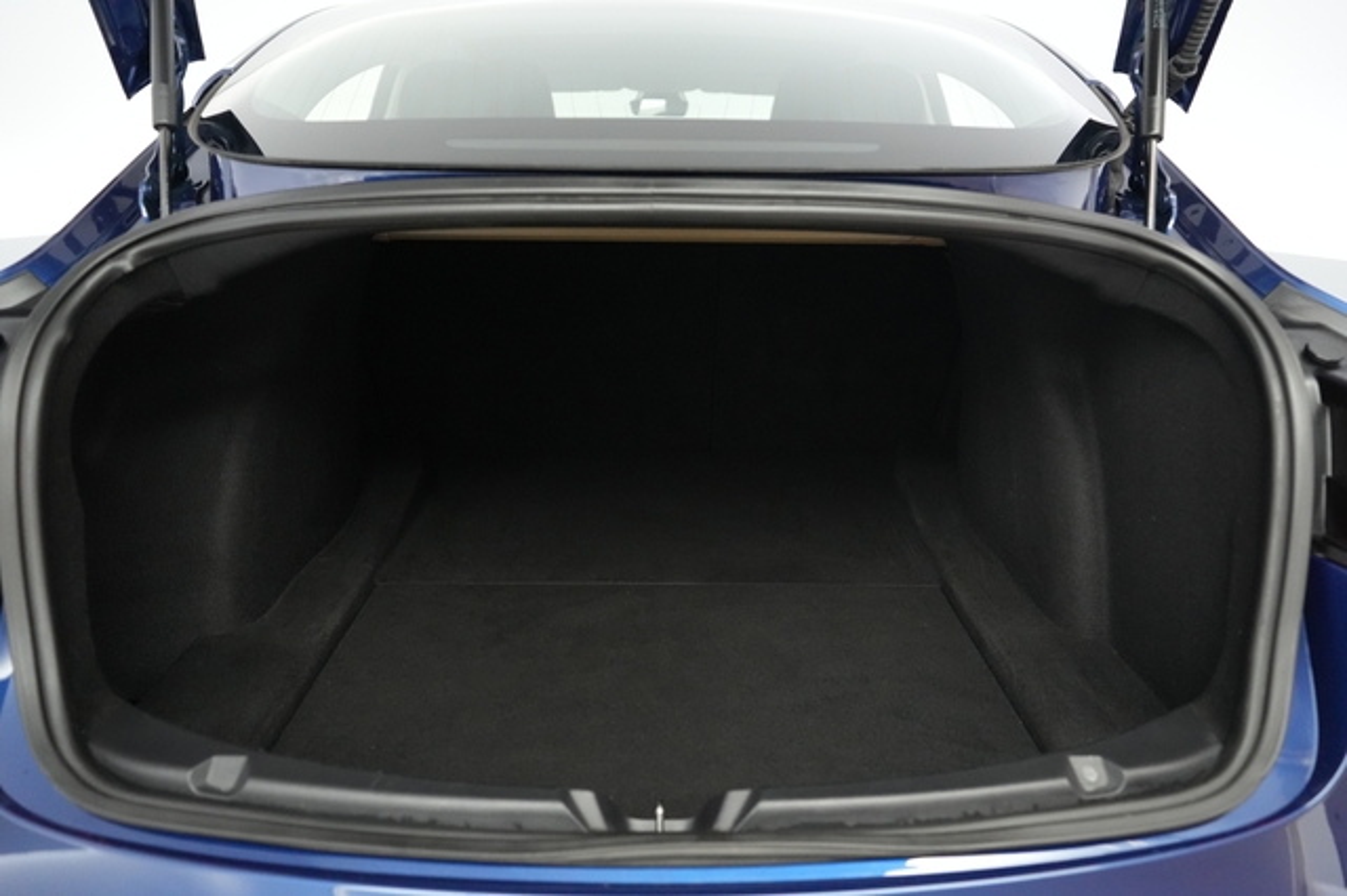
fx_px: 935
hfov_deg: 71.5
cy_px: 448
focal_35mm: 25
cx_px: 674
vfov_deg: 51.2
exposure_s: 1/160
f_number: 2.8
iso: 6400
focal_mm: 25
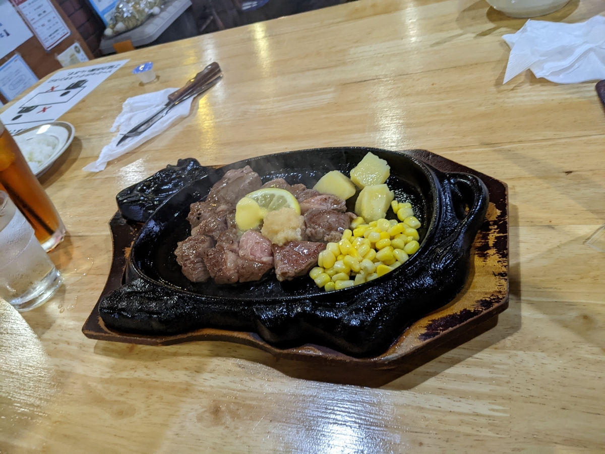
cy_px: 227
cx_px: 302
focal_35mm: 27
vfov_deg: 51.4
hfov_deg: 65.3
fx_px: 472
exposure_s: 1/40
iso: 378
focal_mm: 4.44
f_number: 1.8
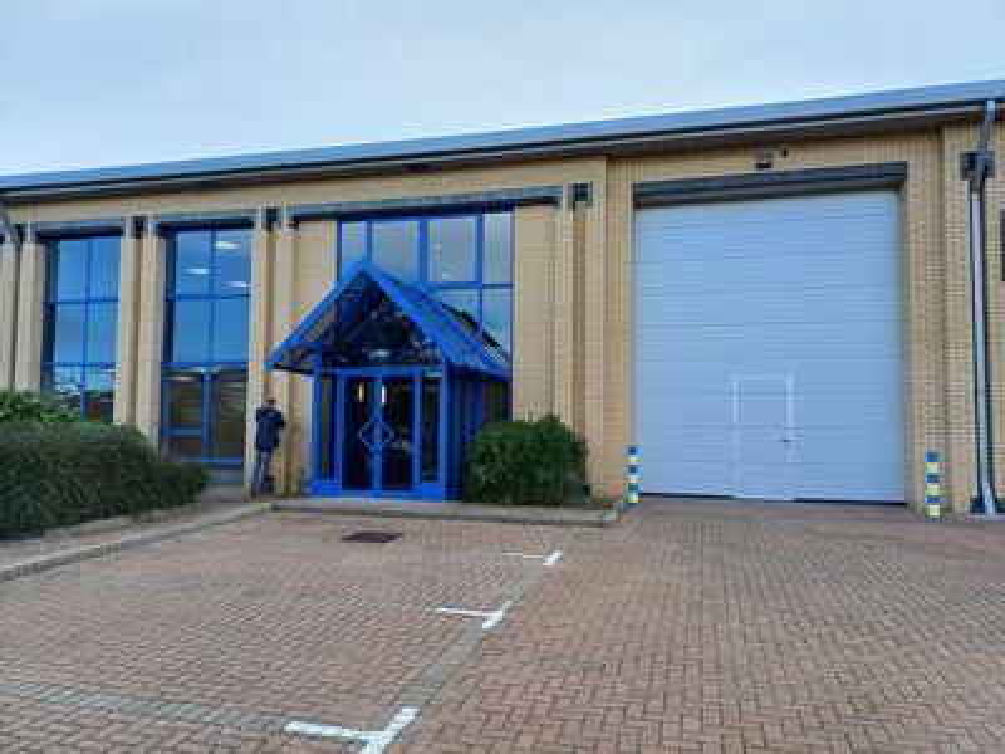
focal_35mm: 25
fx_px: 726
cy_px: 377
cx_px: 502
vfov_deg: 54.9
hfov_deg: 69.4
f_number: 1.8
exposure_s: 1/335
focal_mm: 4.65
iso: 50
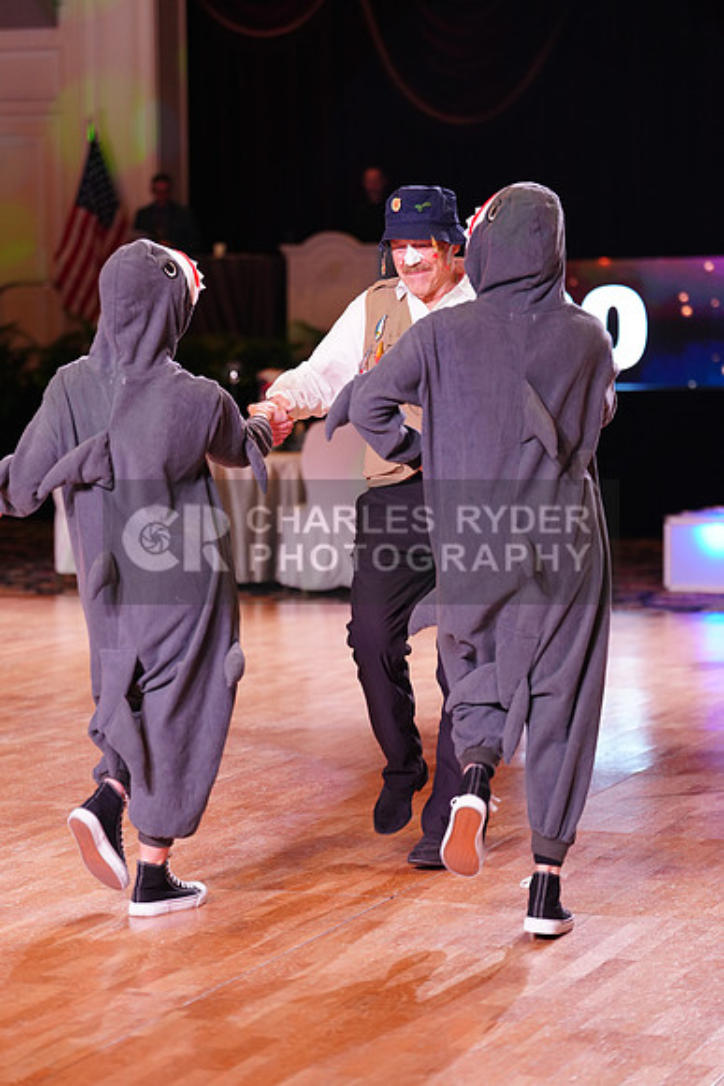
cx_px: 362
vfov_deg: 21.5
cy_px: 543
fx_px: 2864
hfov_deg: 14.4
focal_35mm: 95
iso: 1000
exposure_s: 1/250
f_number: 2.8
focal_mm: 95
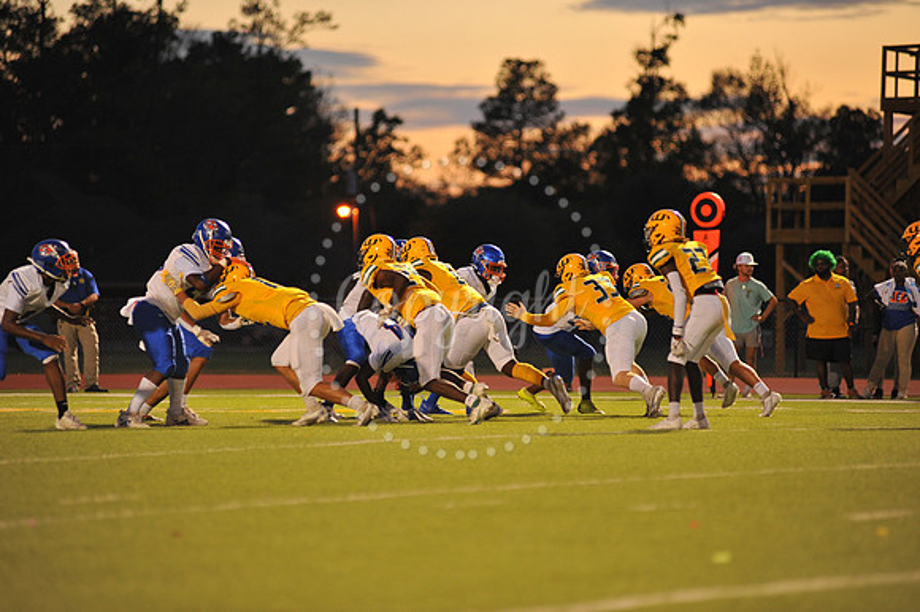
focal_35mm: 200
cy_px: 306
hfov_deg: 10.3
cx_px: 460
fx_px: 5108
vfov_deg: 6.9
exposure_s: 1/250
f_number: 2.8
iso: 1600
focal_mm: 200
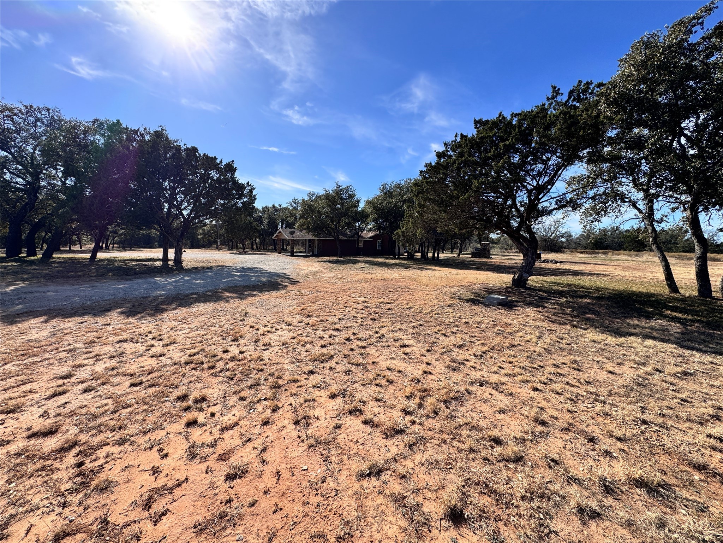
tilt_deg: -6.6
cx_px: 362
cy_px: 272
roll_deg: -2.3
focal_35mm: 14
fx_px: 292
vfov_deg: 85.7
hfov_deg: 102.1
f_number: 2.2
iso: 50
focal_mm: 2.22
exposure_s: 1/1709
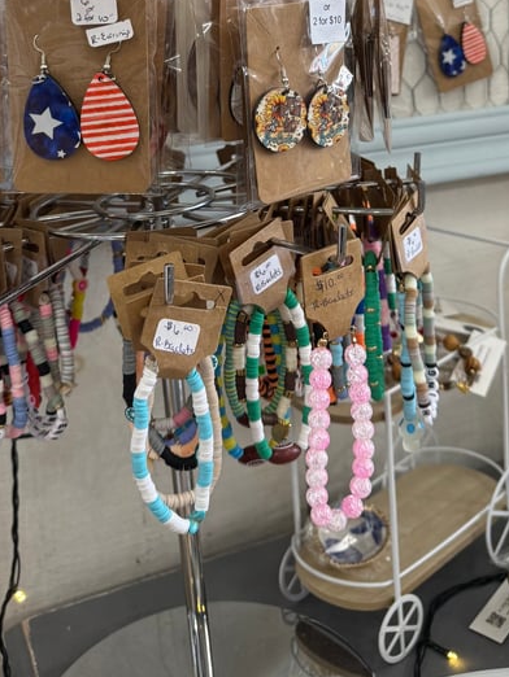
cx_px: 267
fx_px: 921
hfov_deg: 30.9
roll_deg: +2.6
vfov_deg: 37.5
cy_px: 54
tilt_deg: -7.3
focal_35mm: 47
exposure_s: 1/60
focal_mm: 6.76
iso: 125
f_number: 1.78
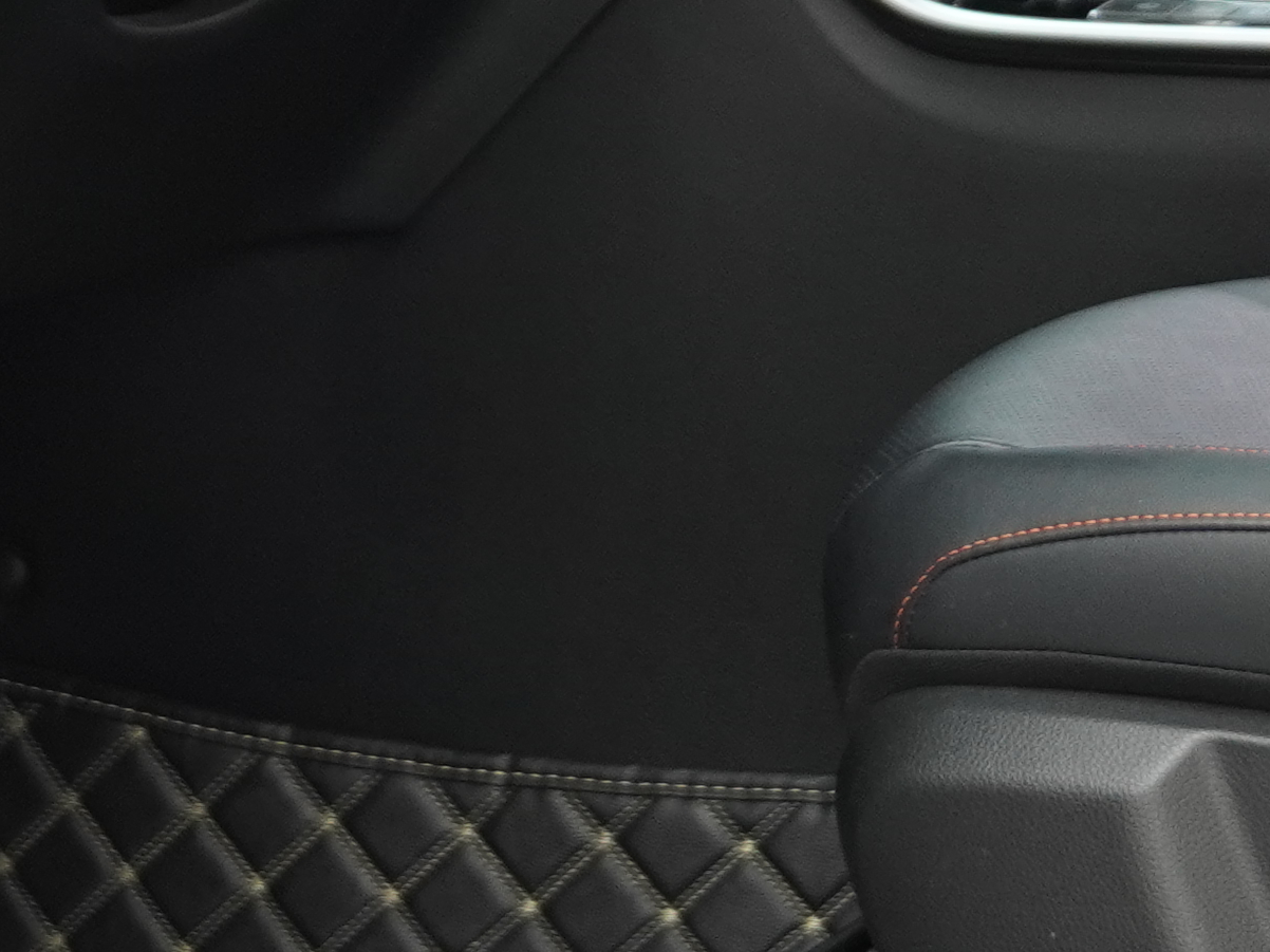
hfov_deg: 10.2
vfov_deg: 7.5
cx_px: 450
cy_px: -581
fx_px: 7131
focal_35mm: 194
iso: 640
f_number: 2.8
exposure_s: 1/100
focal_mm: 27
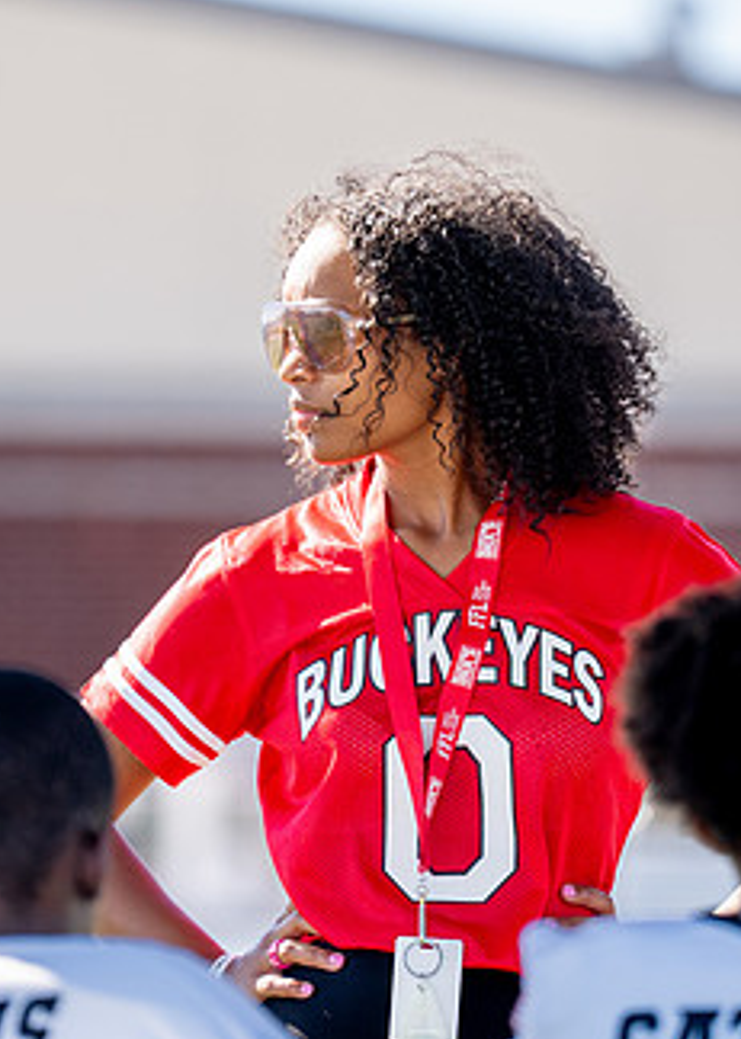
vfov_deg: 5.3
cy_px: 622
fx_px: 11328
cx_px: 446
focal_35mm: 384
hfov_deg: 3.7
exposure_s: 1/1600
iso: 250
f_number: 2.8
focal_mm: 180
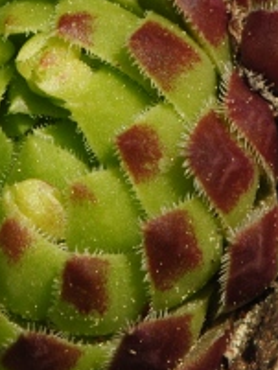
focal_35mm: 488
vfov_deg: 4.1
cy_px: 70
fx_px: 5219
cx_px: 254
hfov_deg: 3.0
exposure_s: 1/320
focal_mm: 85
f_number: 13
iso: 200
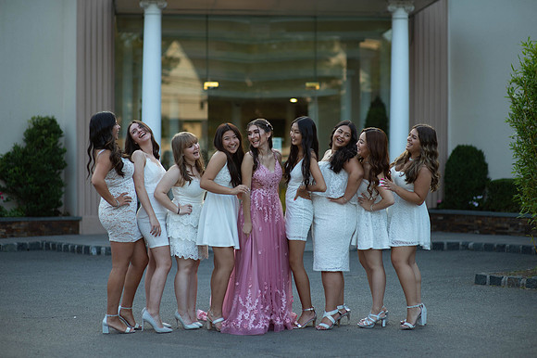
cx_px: 268
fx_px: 1267
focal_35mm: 85
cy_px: 179
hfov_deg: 23.9
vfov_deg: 16.1
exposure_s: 1/1000
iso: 250
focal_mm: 85
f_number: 2
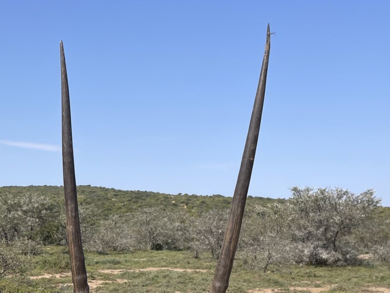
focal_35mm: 58
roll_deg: -0.8
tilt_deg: -5.8
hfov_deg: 31.4
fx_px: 654
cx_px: 28
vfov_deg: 24.1
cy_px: 294
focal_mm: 4.2
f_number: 1.6
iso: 32
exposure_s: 1/3300
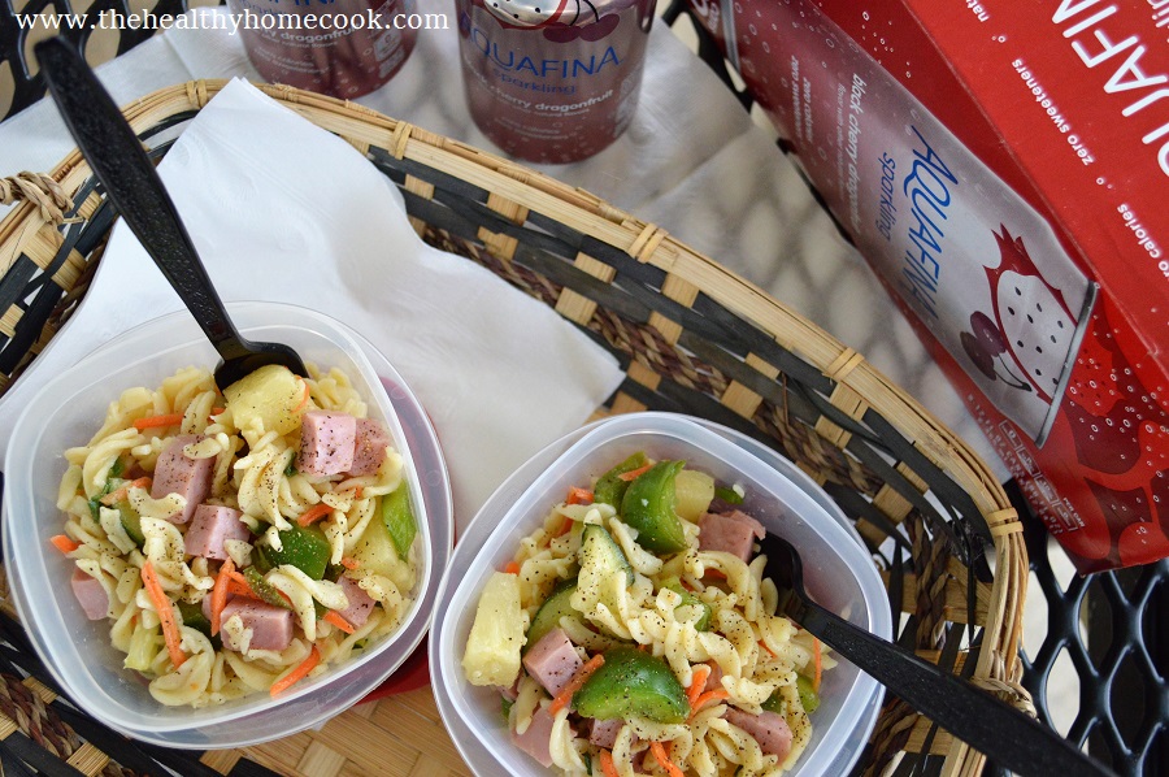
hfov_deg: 49.6
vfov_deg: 34.1
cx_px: 584
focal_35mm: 39
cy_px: 388
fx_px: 1265
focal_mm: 26
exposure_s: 1/500
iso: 1400
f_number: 4.2
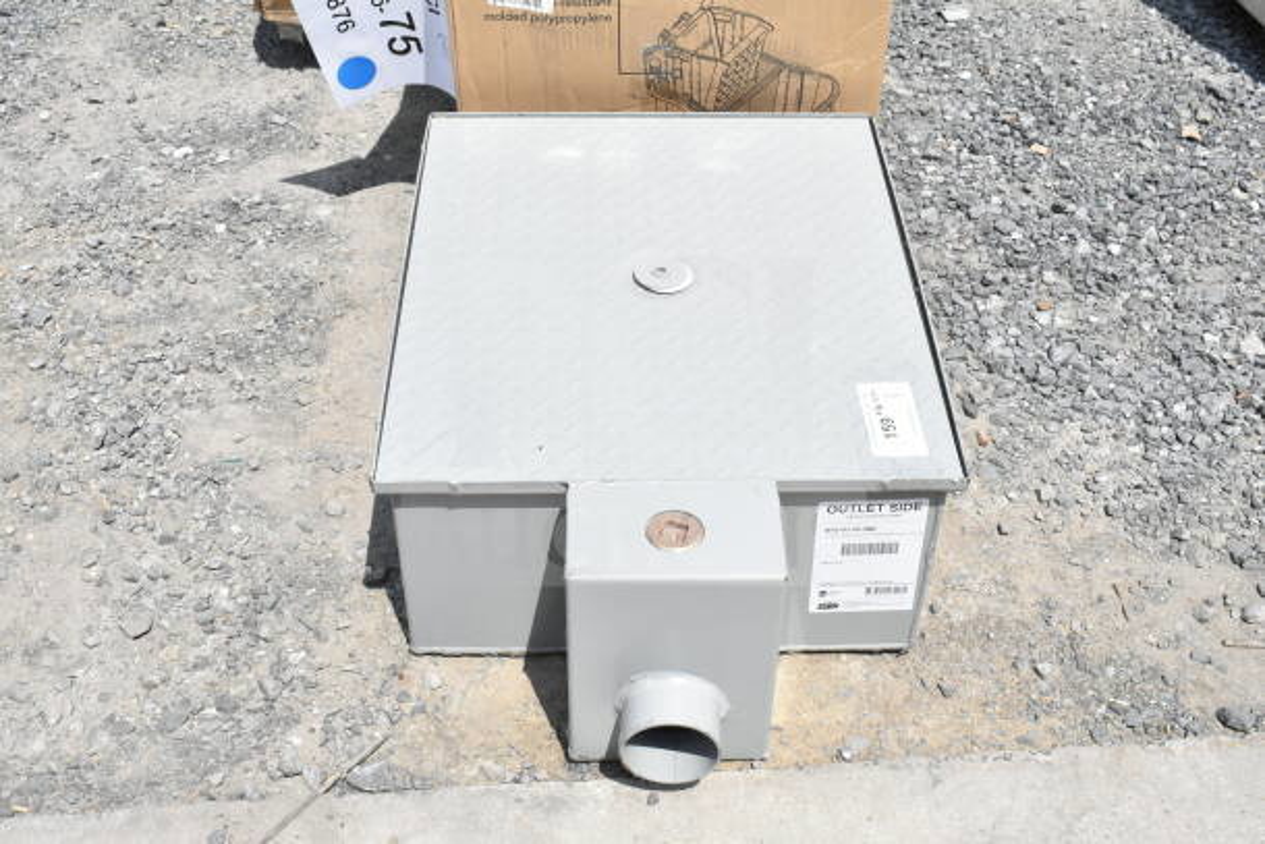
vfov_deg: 31.9
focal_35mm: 42
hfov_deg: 46.4
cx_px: 632
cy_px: 422
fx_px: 1476
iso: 1600
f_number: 16
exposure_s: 1/1000
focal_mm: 28
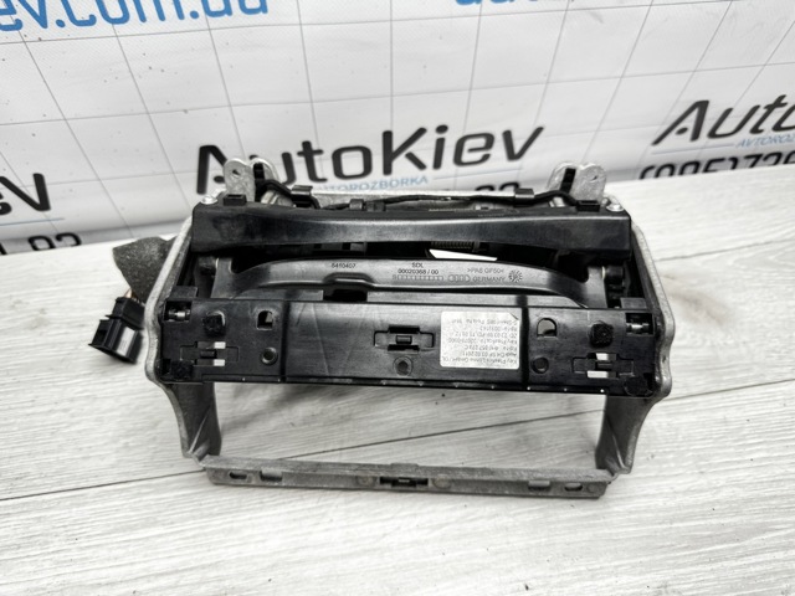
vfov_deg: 56.8
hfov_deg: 71.6
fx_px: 551
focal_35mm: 24
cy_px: 298
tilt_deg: -48.9
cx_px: 398
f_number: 1.78
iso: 64
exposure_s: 1/100
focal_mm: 6.76
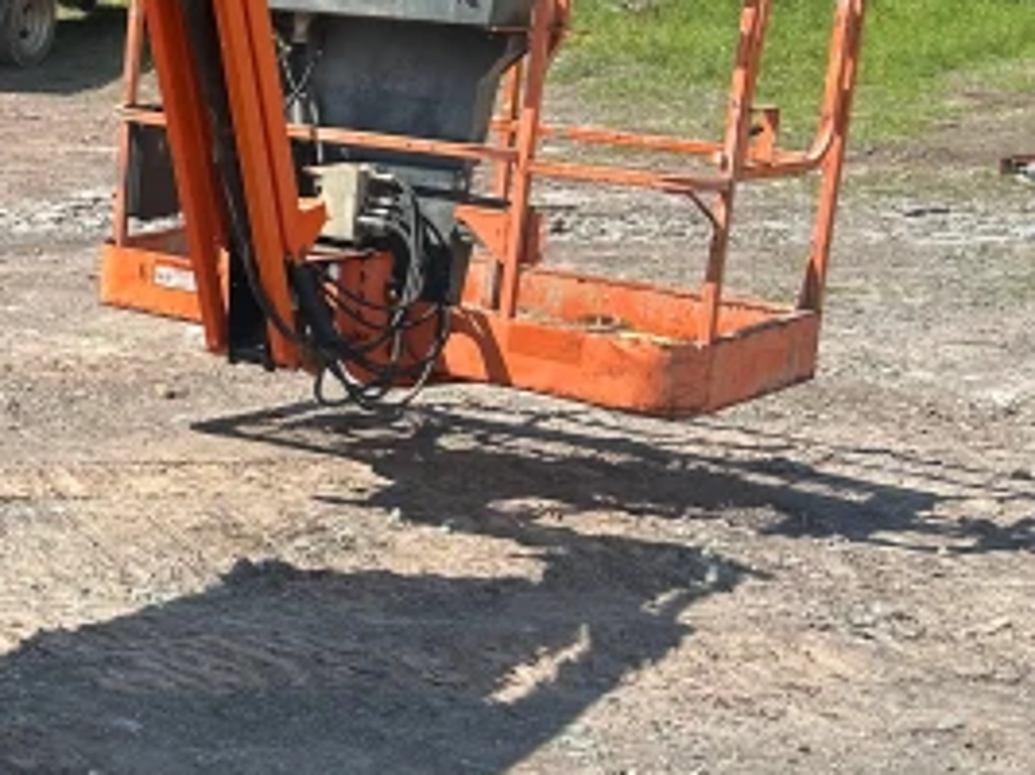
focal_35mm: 78
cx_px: -446
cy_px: 291
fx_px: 2331
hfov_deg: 21.6
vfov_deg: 18.9
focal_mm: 5.7
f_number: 1.5
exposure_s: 1/1808
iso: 50
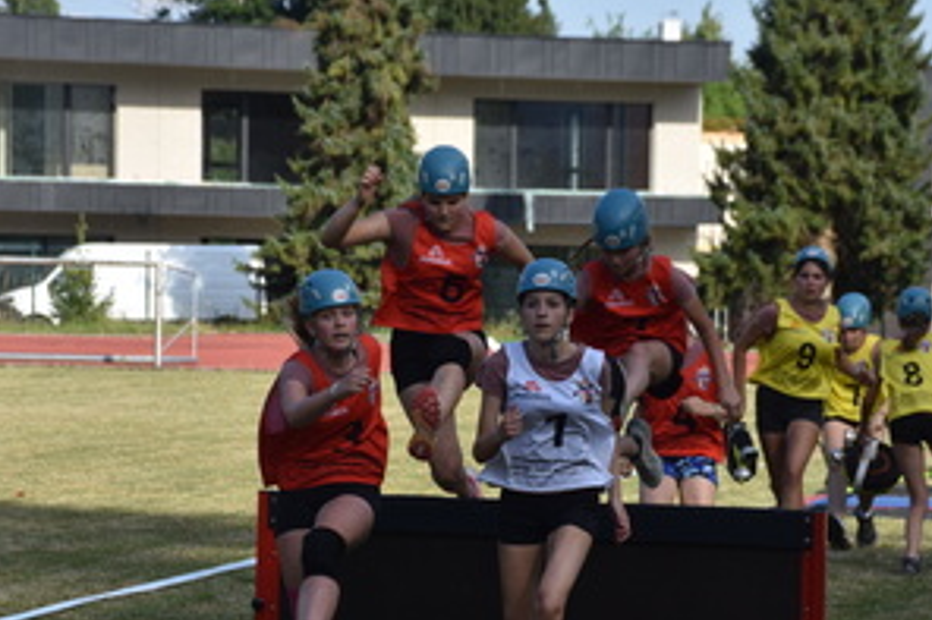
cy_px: 415
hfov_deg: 10.6
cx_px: 529
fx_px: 5013
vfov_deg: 7.1
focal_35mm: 194
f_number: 8
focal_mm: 85
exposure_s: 1/500
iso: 250
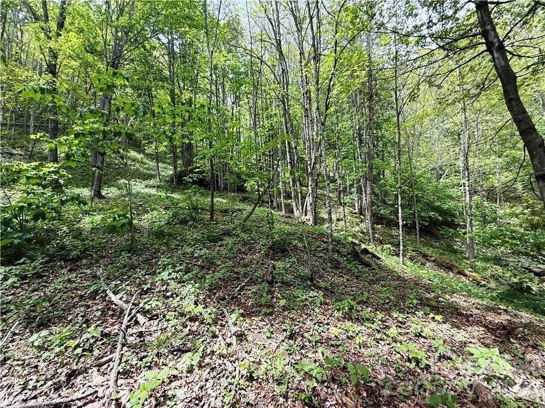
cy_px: 204
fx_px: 220
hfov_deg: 102.1
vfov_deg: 85.7
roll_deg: +1.6
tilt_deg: +6.7
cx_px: 272
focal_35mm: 14
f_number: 2.2
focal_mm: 2.22
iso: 50
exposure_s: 1/230
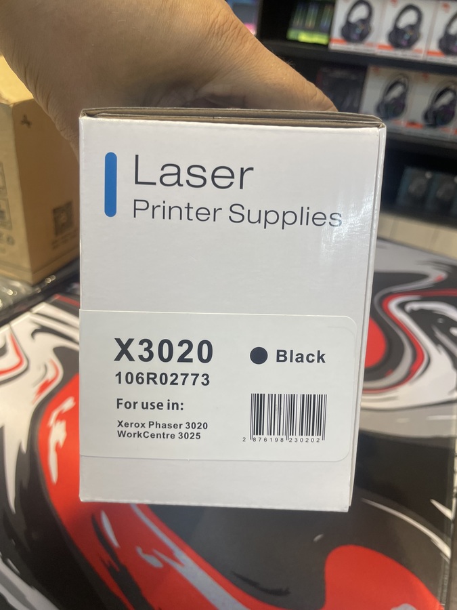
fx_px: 458
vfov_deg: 67.3
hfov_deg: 53.1
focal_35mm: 26
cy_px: 305
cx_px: 228
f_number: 1.6
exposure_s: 1/100
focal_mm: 4.2
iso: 64
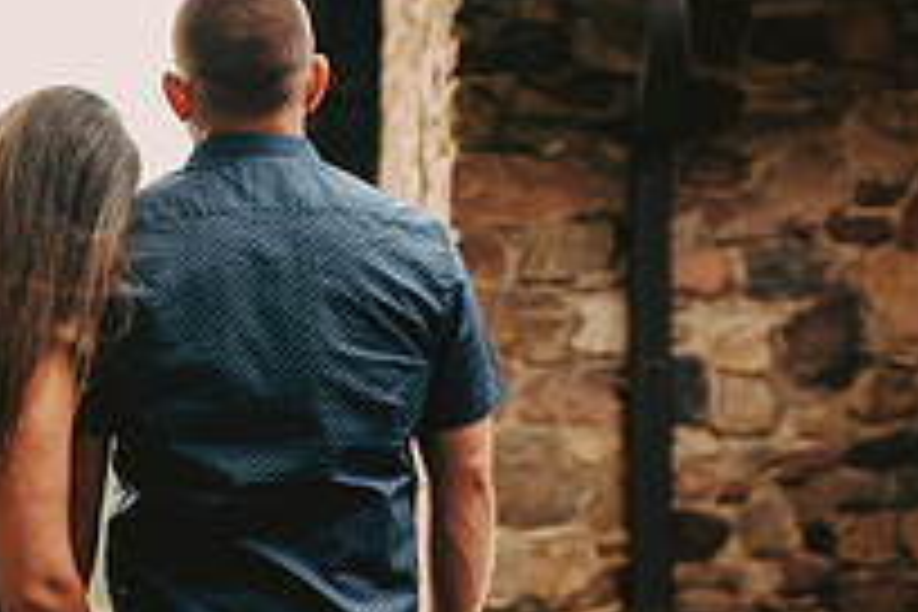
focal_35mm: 171
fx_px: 4360
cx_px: 112
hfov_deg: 11.9
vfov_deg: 8.0
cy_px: 565
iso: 640
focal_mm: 60
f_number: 2.8
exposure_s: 1/320
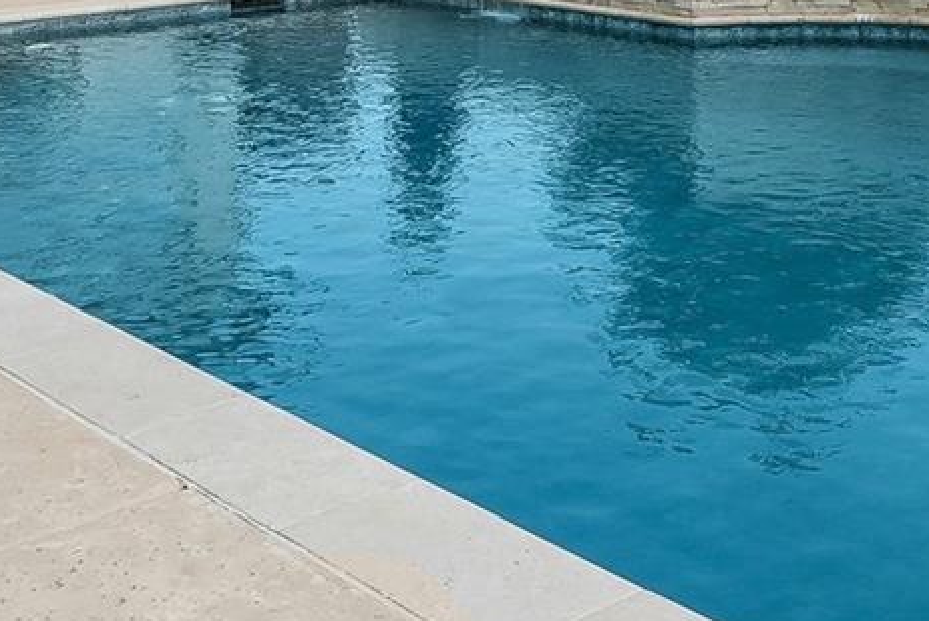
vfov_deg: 20.2
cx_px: 760
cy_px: -174
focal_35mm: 62
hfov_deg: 31.4
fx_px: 1601
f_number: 8
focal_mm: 14
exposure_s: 1/4000
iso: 1600
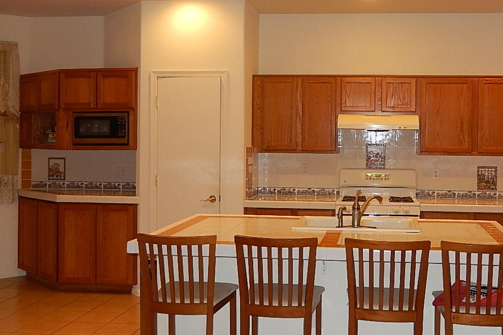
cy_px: 146
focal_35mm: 42
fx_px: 587
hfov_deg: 45.9
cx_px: 324
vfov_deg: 31.8
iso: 220
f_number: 3.4
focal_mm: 4.5
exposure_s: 1/30
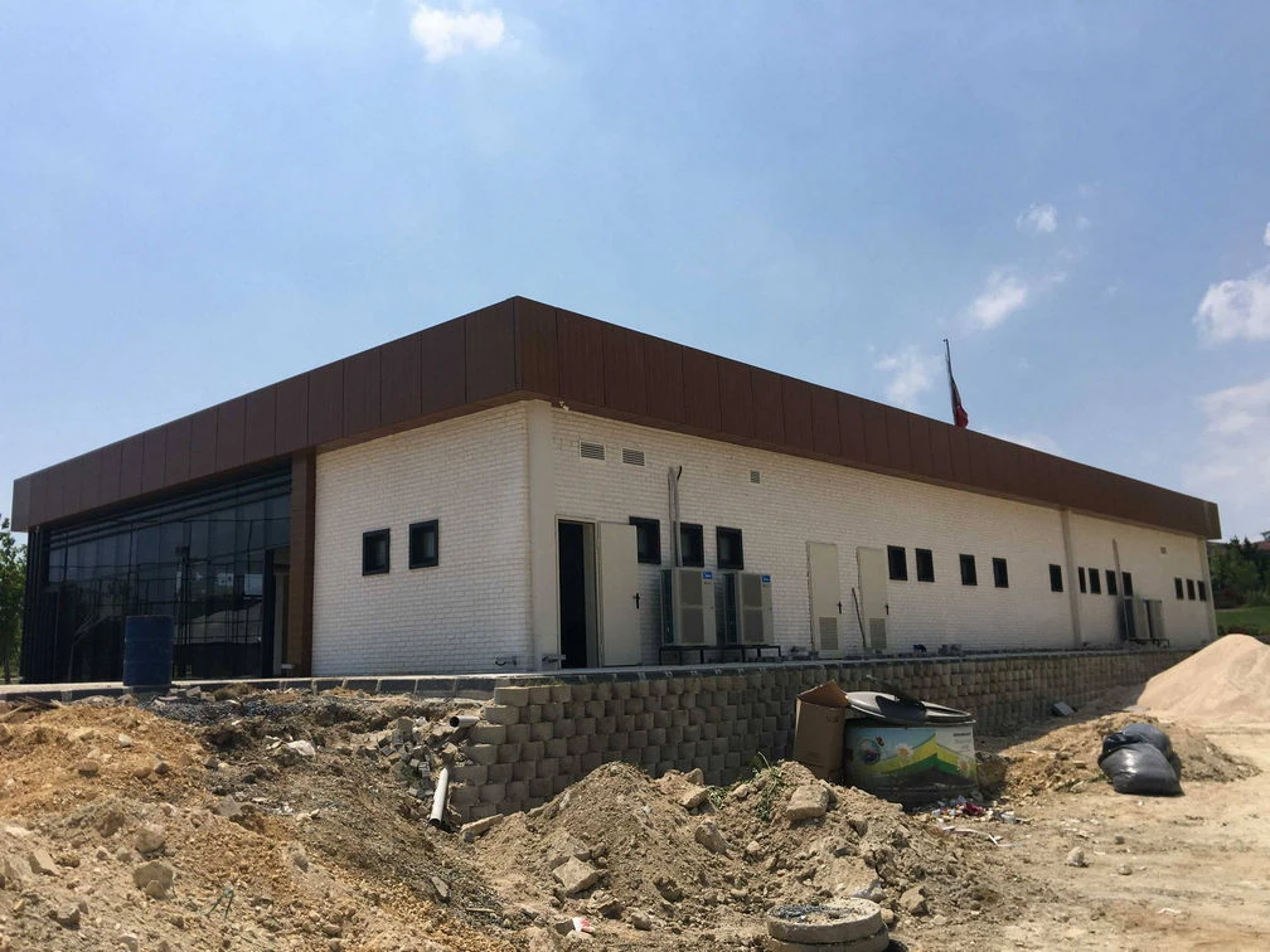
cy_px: 476
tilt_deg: +11.8
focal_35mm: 29
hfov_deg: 61.7
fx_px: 1064
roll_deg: +1.7
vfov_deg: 48.2
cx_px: 635
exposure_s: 1/2564
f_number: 2.2
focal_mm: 4.15
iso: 25
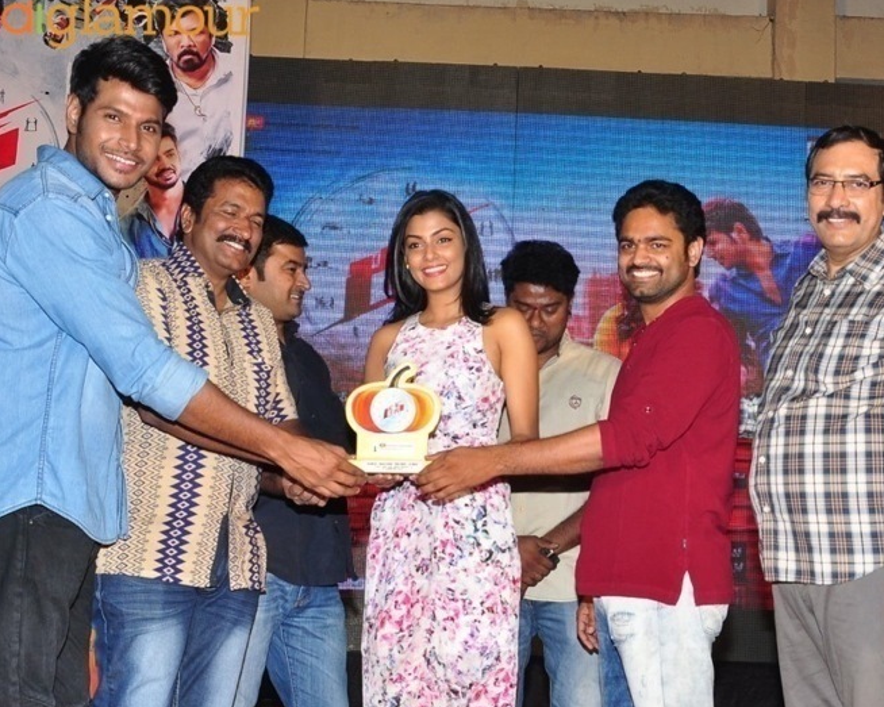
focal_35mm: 54
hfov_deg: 34.8
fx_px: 1405
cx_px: 543
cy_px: 424
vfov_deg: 28.2
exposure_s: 1/125
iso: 500
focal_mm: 25
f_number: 8
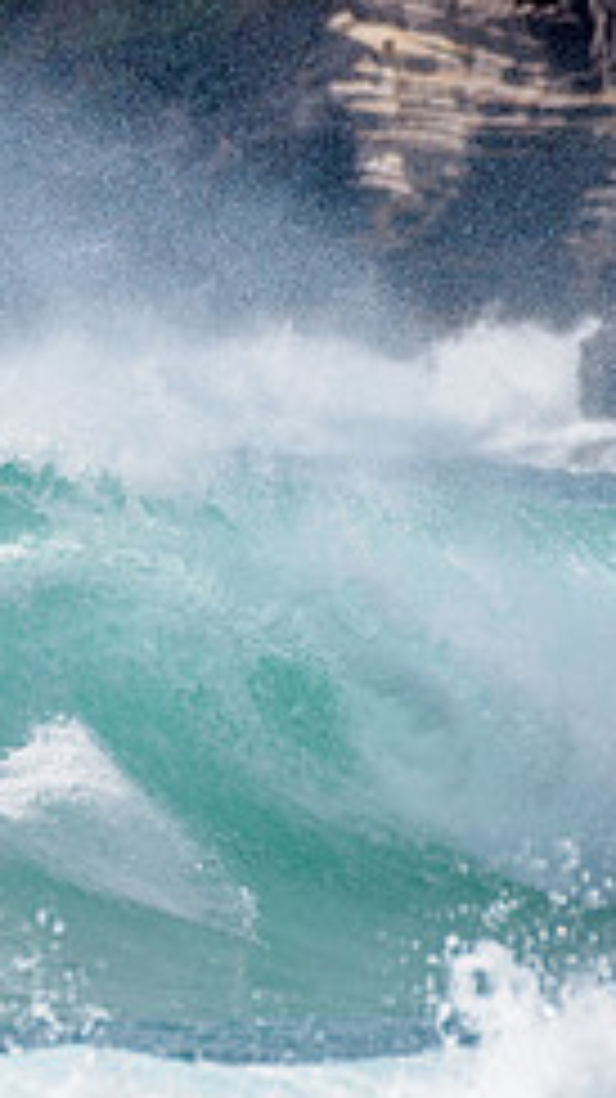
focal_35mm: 1525
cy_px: 583
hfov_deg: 0.8
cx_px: -296
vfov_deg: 1.4
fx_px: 44344
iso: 100
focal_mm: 500
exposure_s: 1/2000
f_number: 5.6
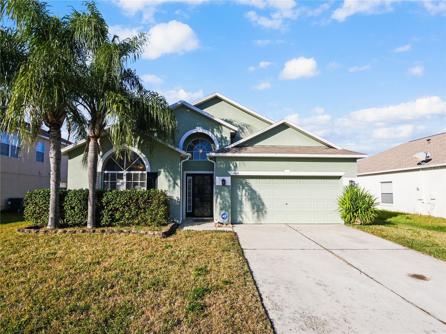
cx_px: 223
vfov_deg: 71.6
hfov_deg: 87.8
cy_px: 167
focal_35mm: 18
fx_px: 232
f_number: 9
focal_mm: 9
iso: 200
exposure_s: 1/640
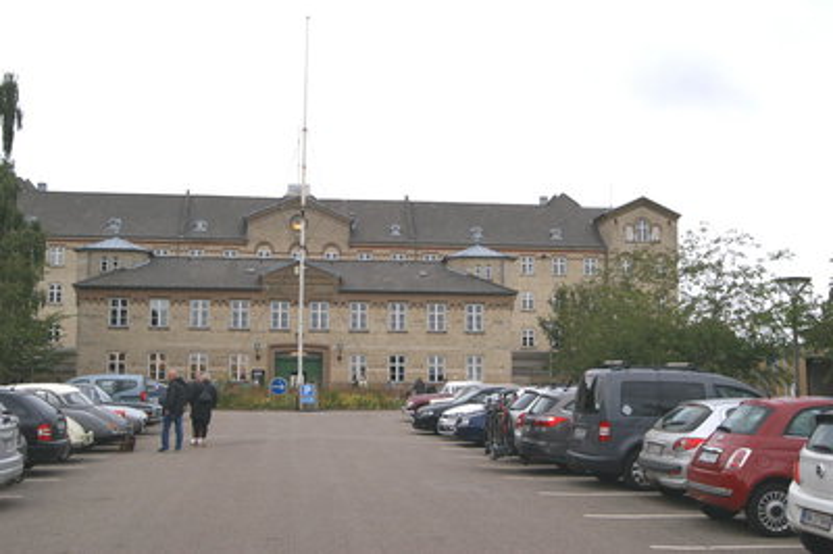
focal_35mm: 42
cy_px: 277
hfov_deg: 46.4
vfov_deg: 31.8
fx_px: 971
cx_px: 416
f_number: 9
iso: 100
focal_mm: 28
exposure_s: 1/80
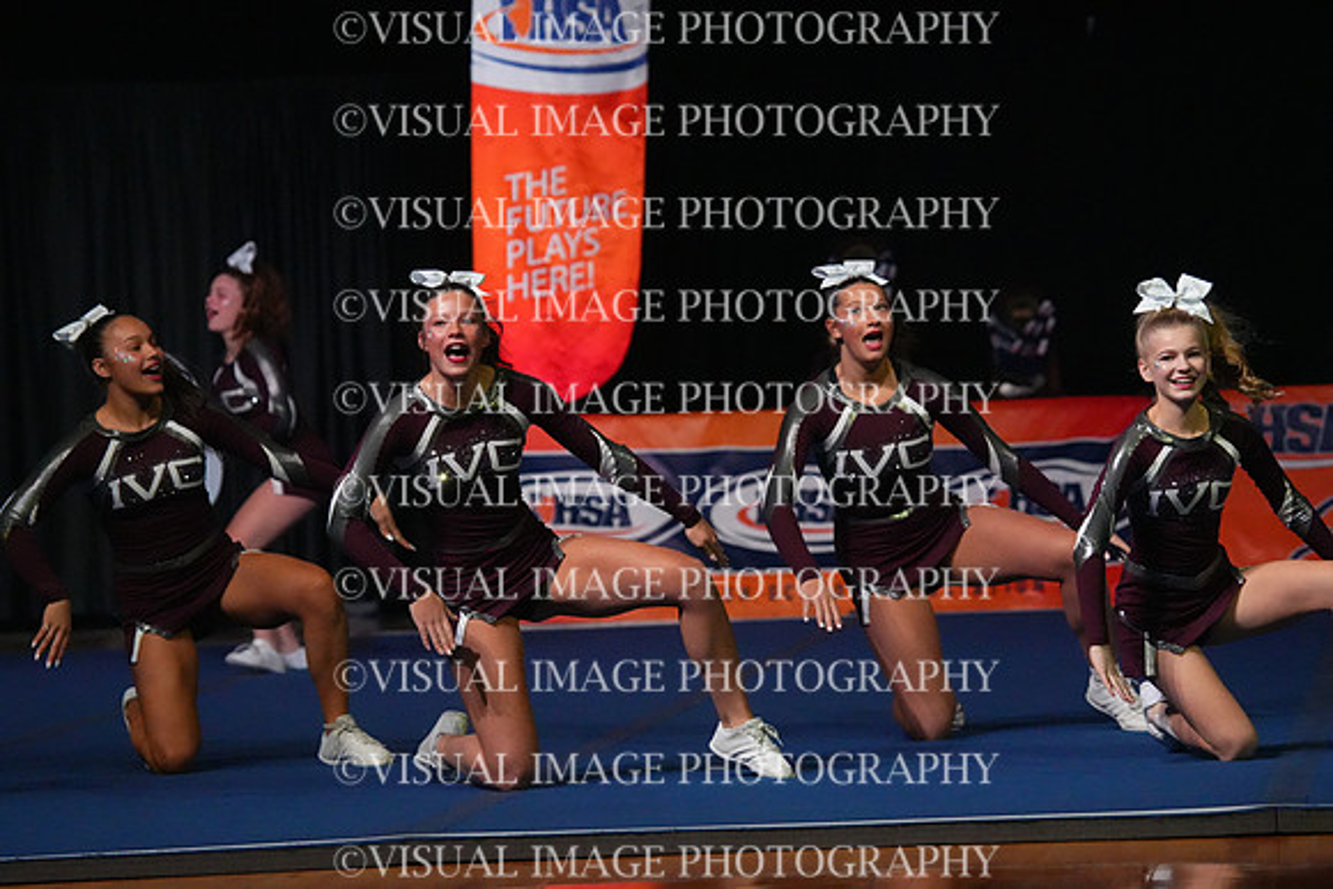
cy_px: 444
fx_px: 7777
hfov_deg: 9.8
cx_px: 666
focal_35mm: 210
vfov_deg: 6.5
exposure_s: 1/1250
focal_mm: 210
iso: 16000
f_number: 5.6
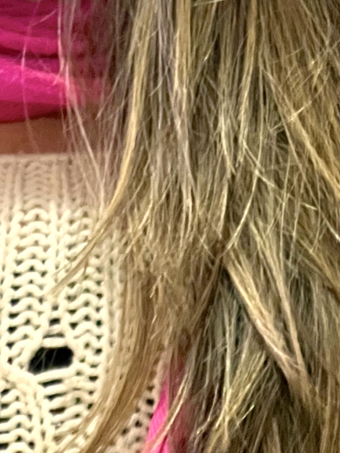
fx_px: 2803
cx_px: 52
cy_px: -158
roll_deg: +1.6
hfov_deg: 6.9
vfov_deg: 9.1
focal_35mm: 214
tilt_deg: -3.4
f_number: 2.8
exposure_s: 1/30
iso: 1600
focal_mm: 9
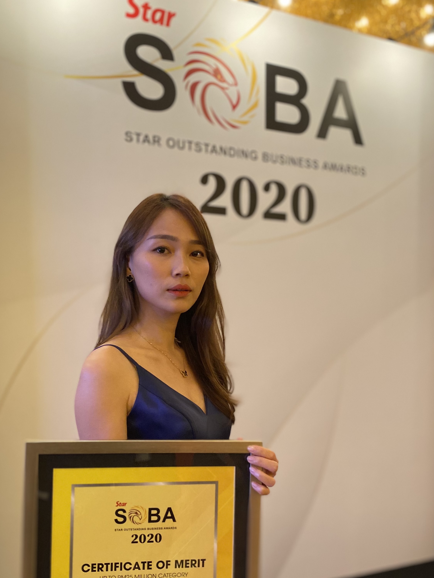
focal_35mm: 35
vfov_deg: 51.9
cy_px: 372
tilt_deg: -2.4
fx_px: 585
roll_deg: +0.5
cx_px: 202
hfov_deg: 40.7
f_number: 1.8
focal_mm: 4.25
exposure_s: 1/33
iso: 400
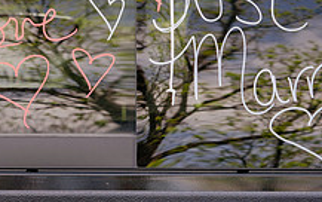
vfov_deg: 4.6
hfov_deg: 7.2
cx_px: 18
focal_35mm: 289
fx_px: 2538
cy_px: 126
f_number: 4.5
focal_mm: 90
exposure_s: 1/160
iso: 125
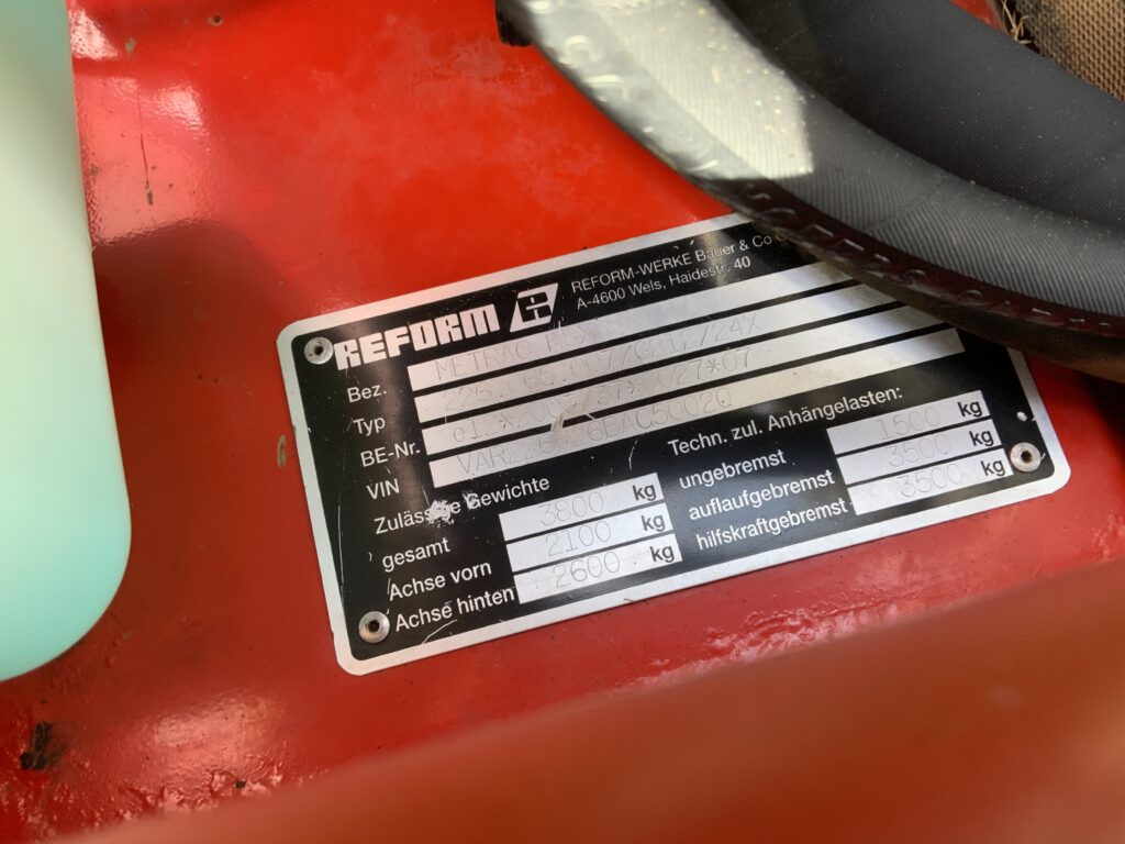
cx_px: 562
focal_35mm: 29
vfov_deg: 48.2
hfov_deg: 61.7
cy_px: 422
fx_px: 942
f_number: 1.8
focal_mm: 3
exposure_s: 1/101
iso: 64
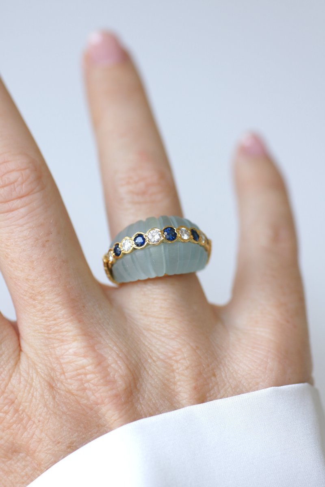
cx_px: 162
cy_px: 244
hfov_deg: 13.0
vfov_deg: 19.5
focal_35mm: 105
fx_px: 1422
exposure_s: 1/125
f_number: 3.2
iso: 200
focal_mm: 70
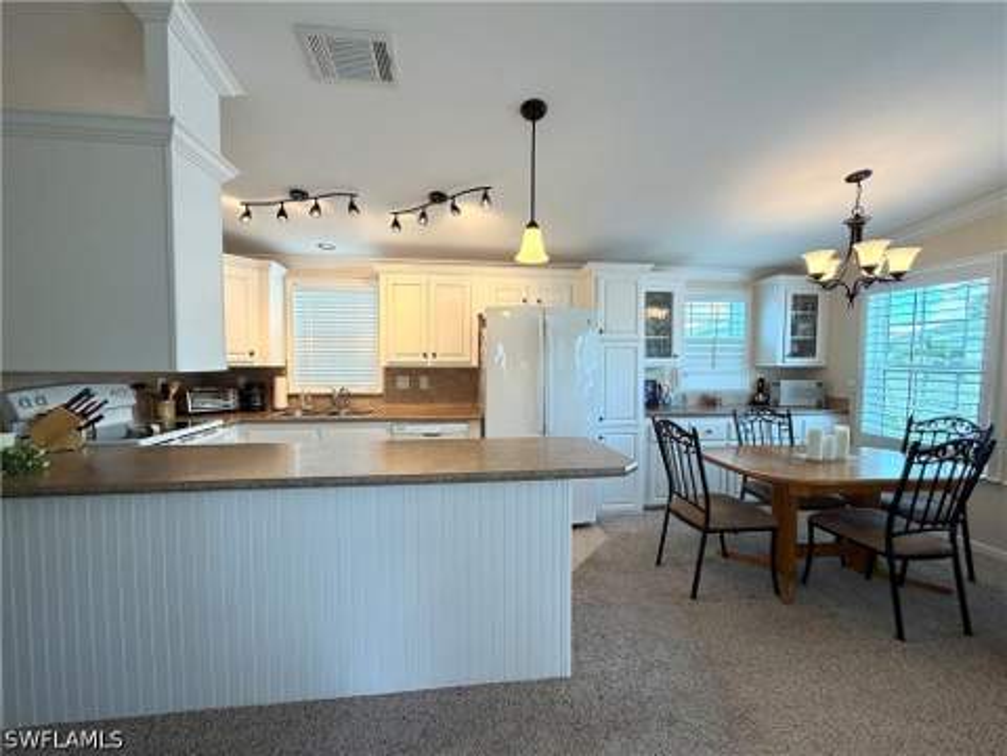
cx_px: 504
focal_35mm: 14
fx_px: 407
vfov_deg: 85.7
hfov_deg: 102.1
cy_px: 378
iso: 125
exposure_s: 1/120
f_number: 2.2
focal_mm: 2.22
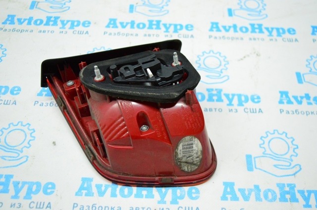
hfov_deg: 49.6
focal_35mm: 39
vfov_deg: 34.1
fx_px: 343
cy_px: 105
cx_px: 158
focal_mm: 26
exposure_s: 1/500
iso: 6400
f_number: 4
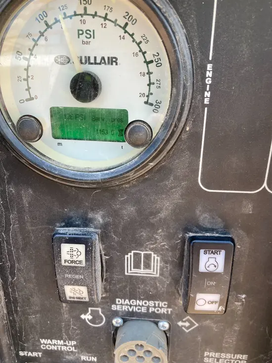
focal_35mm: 28
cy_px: 182
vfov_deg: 63.4
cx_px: 136
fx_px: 293
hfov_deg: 49.8
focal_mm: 3.99
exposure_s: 1/256
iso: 20
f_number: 1.8
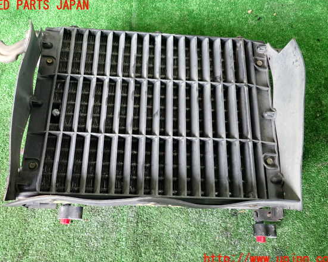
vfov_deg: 45.8
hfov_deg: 55.7
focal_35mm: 32
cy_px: 132
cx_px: 160
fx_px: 311
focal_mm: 5.4
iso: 320
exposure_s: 1/30
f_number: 2.3
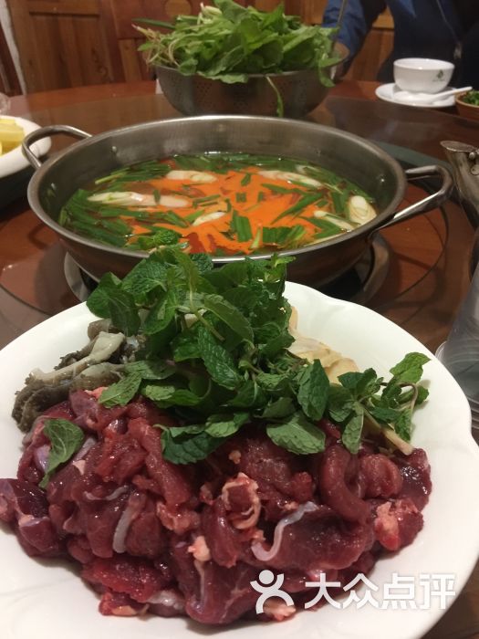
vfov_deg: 61.7
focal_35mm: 29
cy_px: 320
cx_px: 240
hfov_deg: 48.2
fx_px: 535
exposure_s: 1/10
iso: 125
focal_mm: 4.15
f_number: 2.2
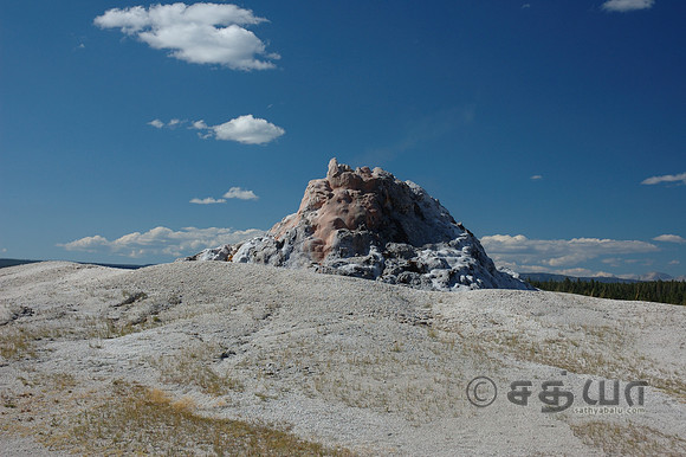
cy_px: 228
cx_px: 343
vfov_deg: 28.9
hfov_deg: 42.3
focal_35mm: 46
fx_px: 886
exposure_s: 1/200
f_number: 8
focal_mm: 31
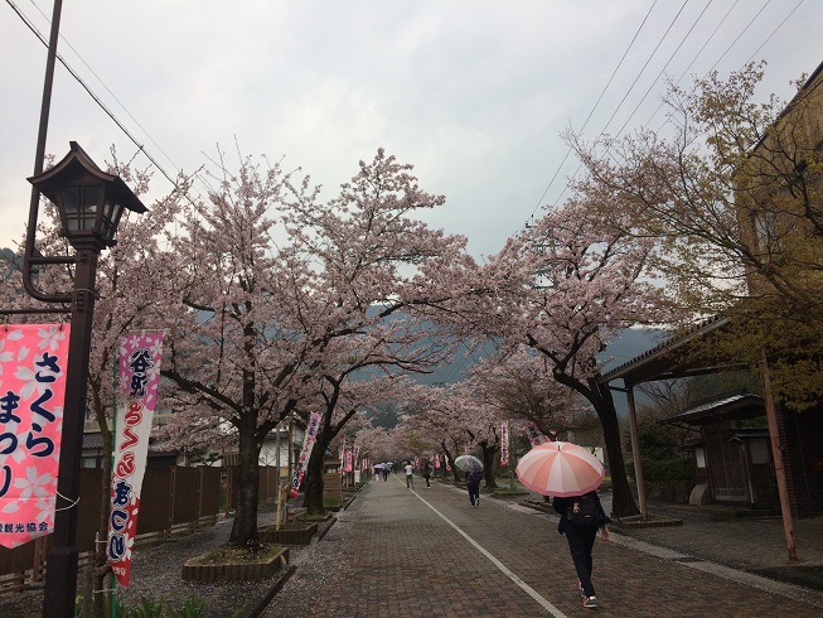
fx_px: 690
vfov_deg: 48.2
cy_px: 309
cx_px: 412
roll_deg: +2.6
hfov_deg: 61.7
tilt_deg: +11.0
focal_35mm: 29
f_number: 2.2
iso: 32
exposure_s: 1/586
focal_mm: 4.15
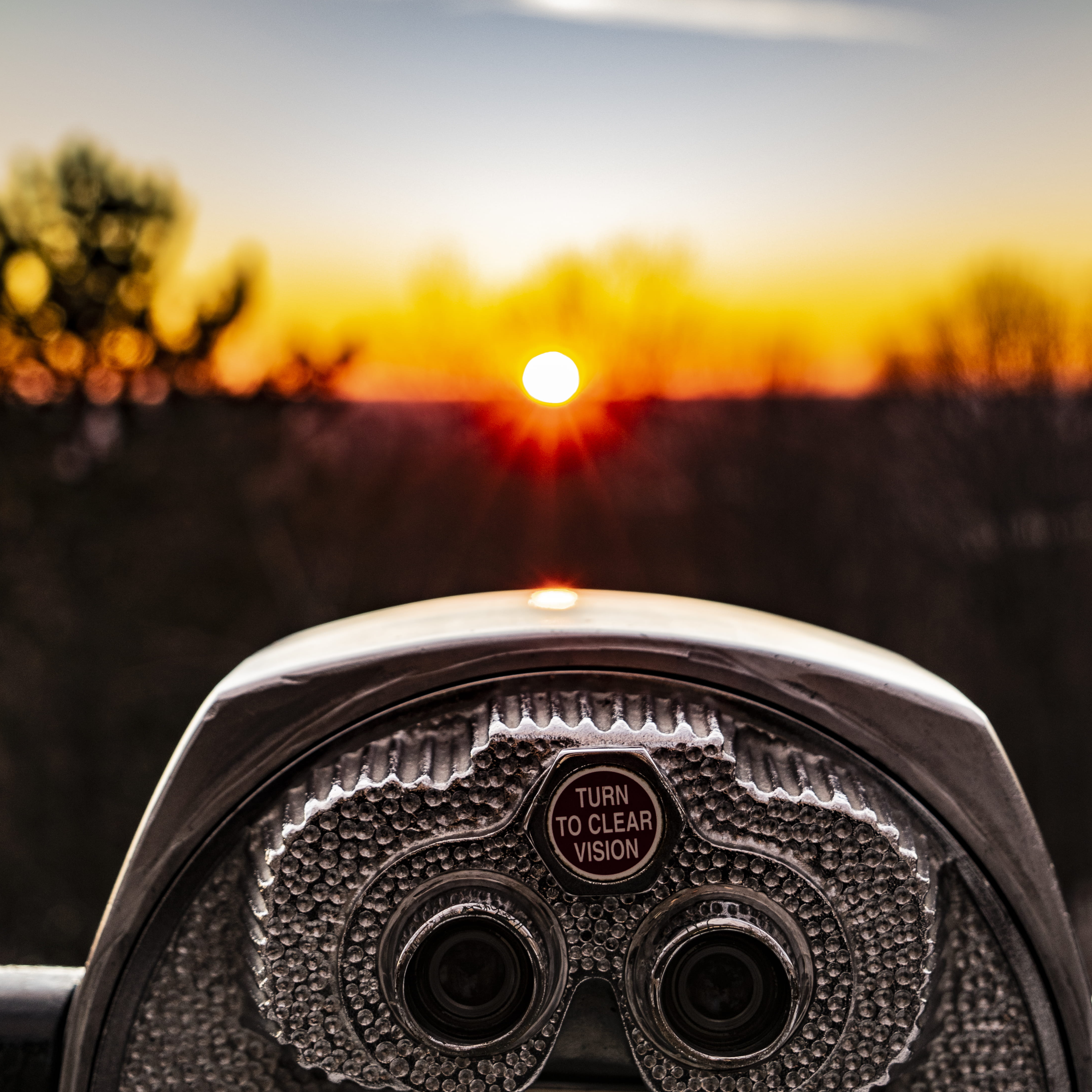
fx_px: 2106
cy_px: 504
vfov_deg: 29.1
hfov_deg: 29.1
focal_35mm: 59
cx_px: 585
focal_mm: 41
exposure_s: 1/100
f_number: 4
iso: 160
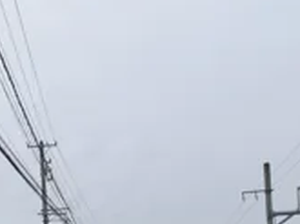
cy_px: 311
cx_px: 11
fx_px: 605
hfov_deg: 26.6
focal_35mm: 70
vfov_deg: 19.0
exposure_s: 1/250
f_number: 3.5
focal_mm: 4.1
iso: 80
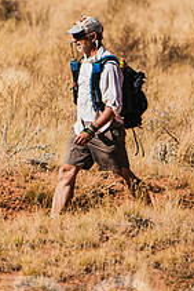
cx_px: 133
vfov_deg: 1.6
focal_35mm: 1277
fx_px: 10305
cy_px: 110
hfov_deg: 1.1
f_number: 6.3
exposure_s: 1/1600
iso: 160
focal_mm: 600
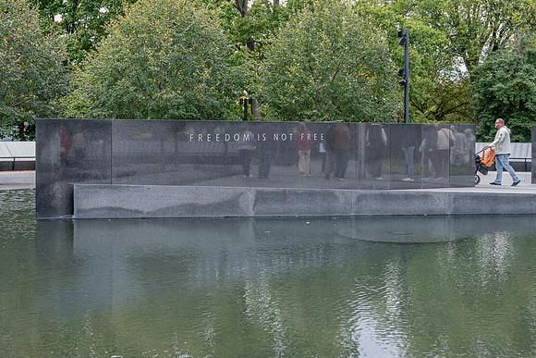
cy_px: 135
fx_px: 739
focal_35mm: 50
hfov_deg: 39.8
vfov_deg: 27.1
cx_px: 248
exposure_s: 1/400
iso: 640
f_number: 5
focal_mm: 39
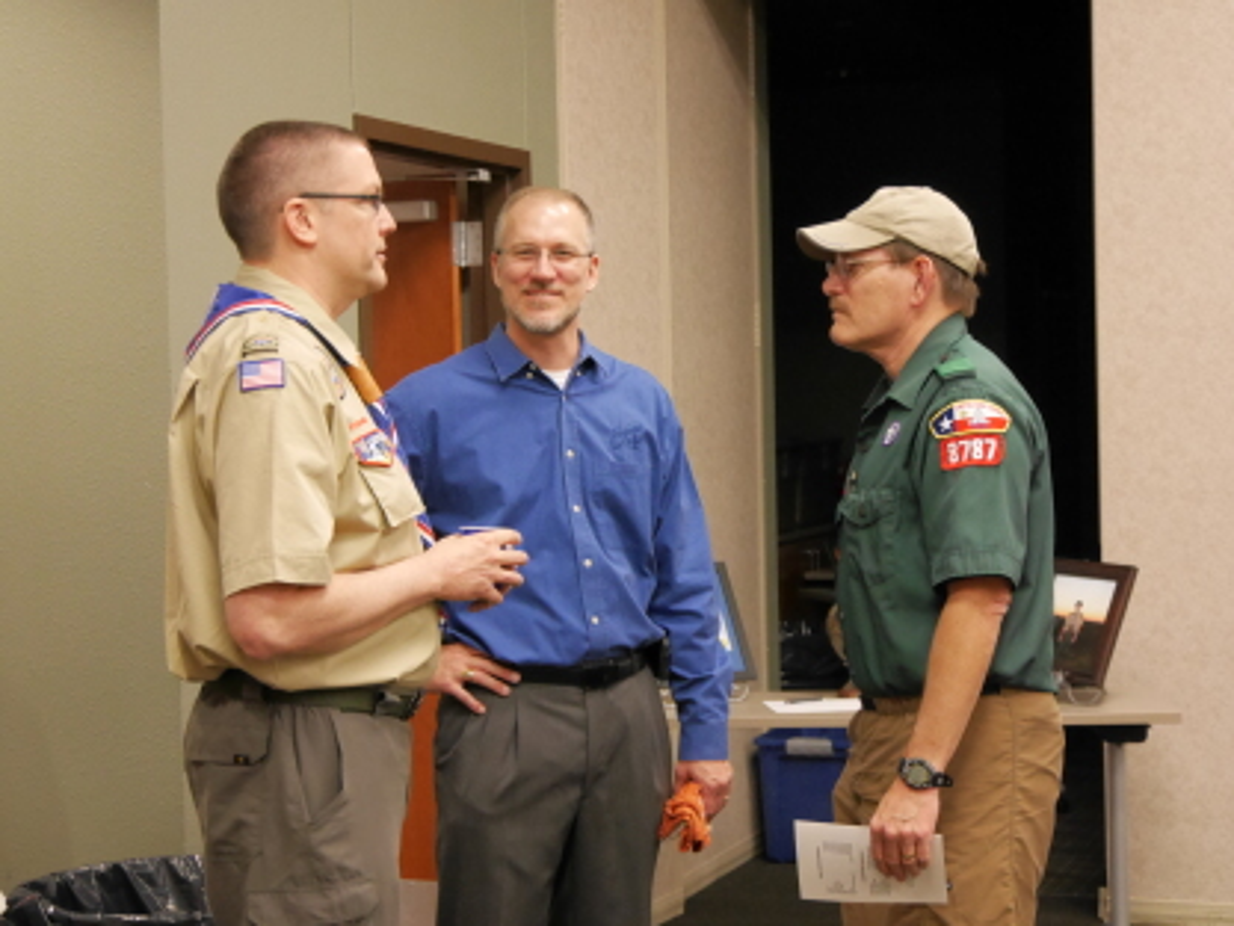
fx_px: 2425
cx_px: 617
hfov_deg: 28.6
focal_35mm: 68
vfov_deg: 21.6
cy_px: 463
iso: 3200
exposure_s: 1/60
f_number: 4.5
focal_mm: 34
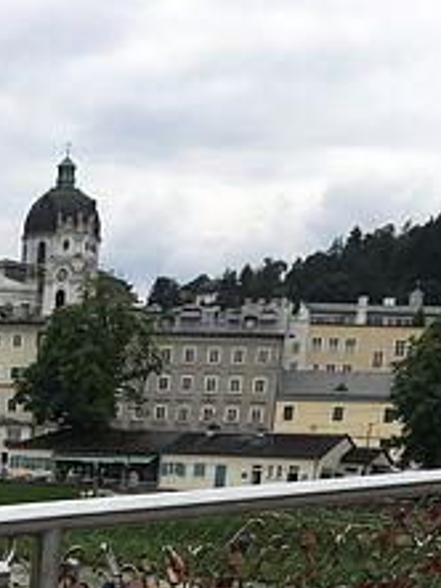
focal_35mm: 84
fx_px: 1425
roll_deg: -2.7
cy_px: 827
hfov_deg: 16.6
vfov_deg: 20.6
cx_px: -141
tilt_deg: -14.9
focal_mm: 4.15
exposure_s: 1/1083
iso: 25
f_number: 2.2
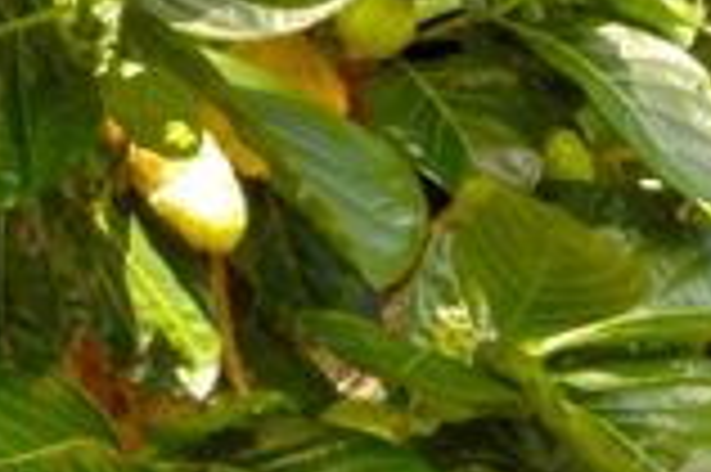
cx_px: 2102
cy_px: 1043
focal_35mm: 427
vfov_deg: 3.2
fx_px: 8424
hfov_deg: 4.6
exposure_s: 1/250
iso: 500
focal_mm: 44
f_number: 8
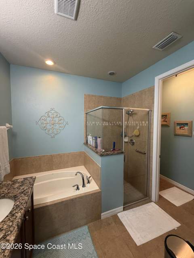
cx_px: 97
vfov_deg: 102.1
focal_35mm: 14
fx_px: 105
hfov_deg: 85.7
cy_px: 129
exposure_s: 1/60
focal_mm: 2.22
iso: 320
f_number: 2.2
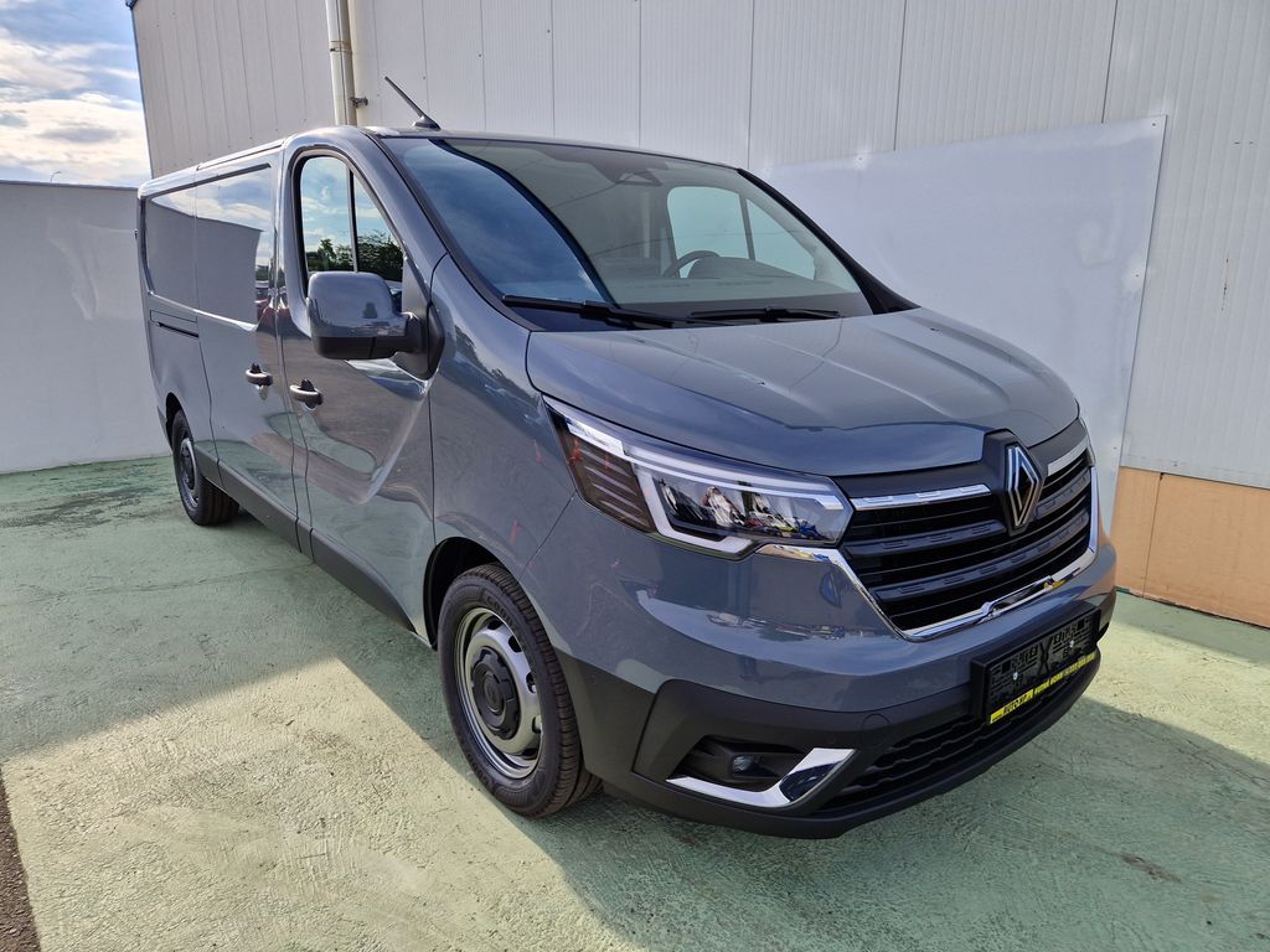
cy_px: 476
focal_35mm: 23
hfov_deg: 73.9
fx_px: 844
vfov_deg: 58.9
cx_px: 635
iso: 50
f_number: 1.8
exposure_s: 1/1024
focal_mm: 5.4
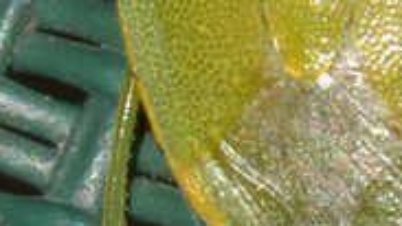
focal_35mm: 548
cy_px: -211
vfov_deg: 2.2
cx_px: 358
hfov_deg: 3.9
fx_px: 5842
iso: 100
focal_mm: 100
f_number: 20
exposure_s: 1/200
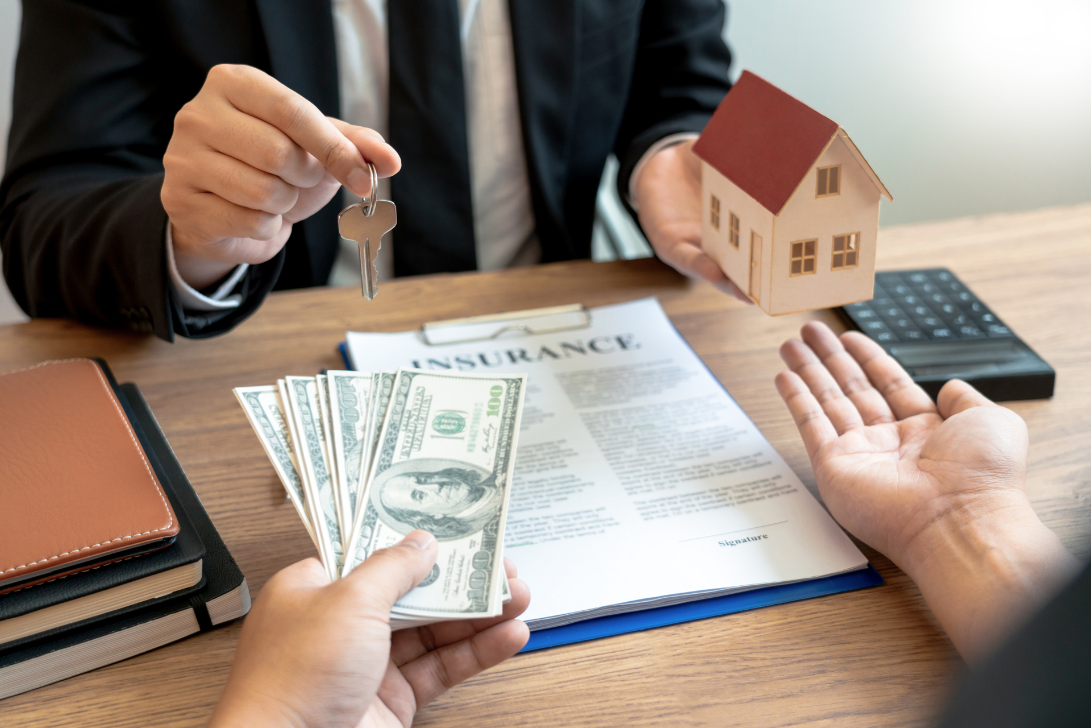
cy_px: 364
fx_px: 1303
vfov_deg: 31.2
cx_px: 546
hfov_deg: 45.4
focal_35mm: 43
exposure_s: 1/80
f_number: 4
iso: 400
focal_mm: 43
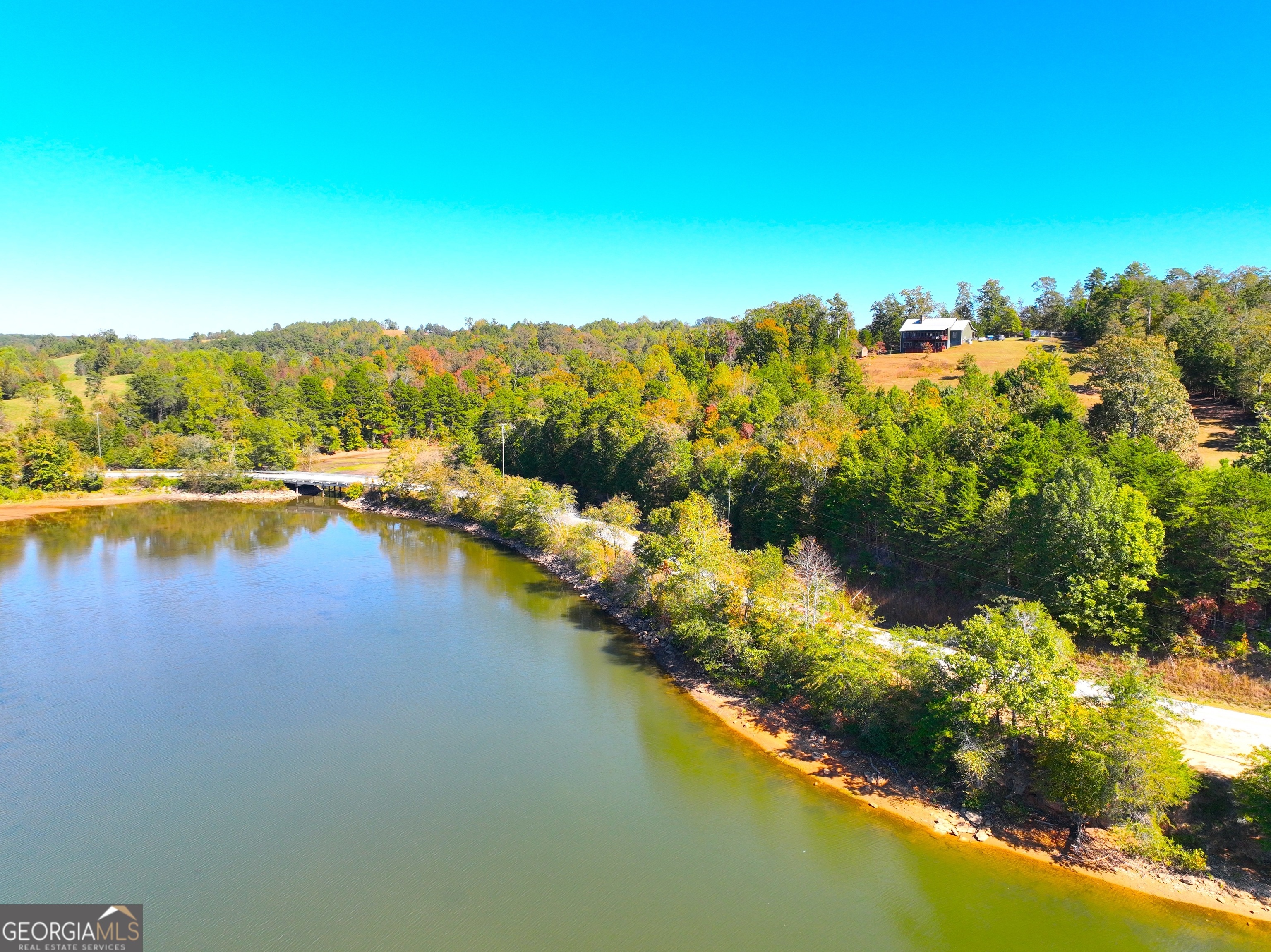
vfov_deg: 56.8
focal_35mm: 24
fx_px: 881
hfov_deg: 71.6
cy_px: 476
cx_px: 636
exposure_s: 1/120
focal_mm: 12.29
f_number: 2.8
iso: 180
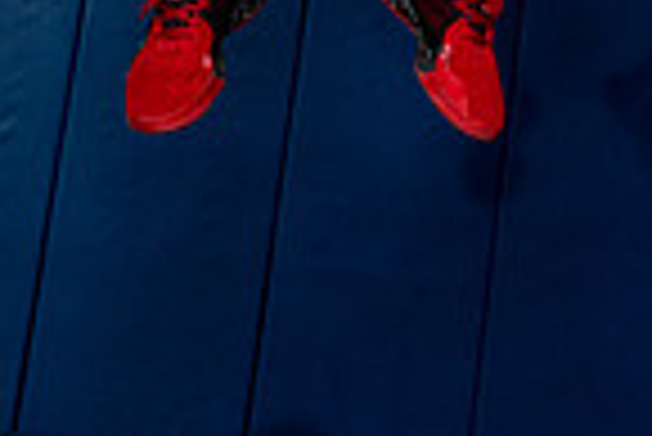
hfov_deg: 13.2
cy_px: -571
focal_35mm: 155
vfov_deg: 8.2
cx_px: 373
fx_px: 2810
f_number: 5.6
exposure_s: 1/250
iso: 500
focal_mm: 50
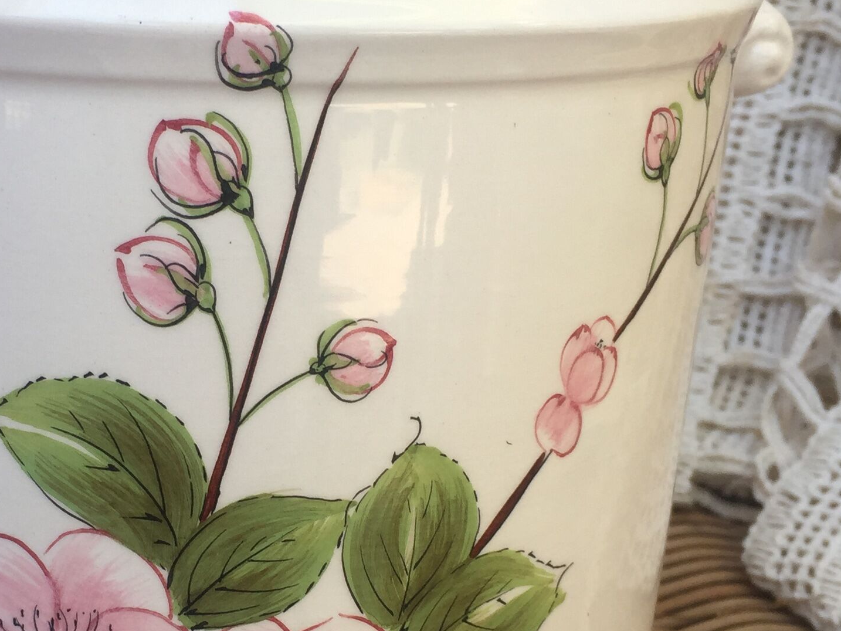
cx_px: 204
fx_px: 1604
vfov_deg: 22.2
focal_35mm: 66
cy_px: 428
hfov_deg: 28.9
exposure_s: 1/230
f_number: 2.2
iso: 32
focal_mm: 4.15
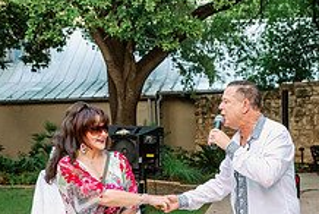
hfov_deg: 27.5
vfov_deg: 18.4
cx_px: 205
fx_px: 648
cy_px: 194
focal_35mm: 73
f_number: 4
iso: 1250
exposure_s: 1/160
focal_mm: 27.5
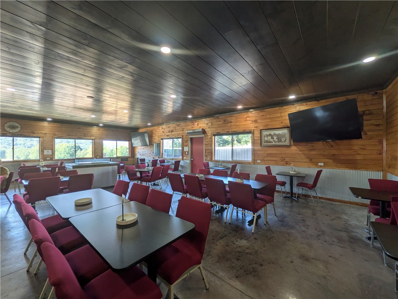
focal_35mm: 14
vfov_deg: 85.7
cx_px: 199
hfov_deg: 102.0
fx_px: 161
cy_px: 150
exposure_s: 1/60
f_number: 2.2
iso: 52
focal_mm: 1.83
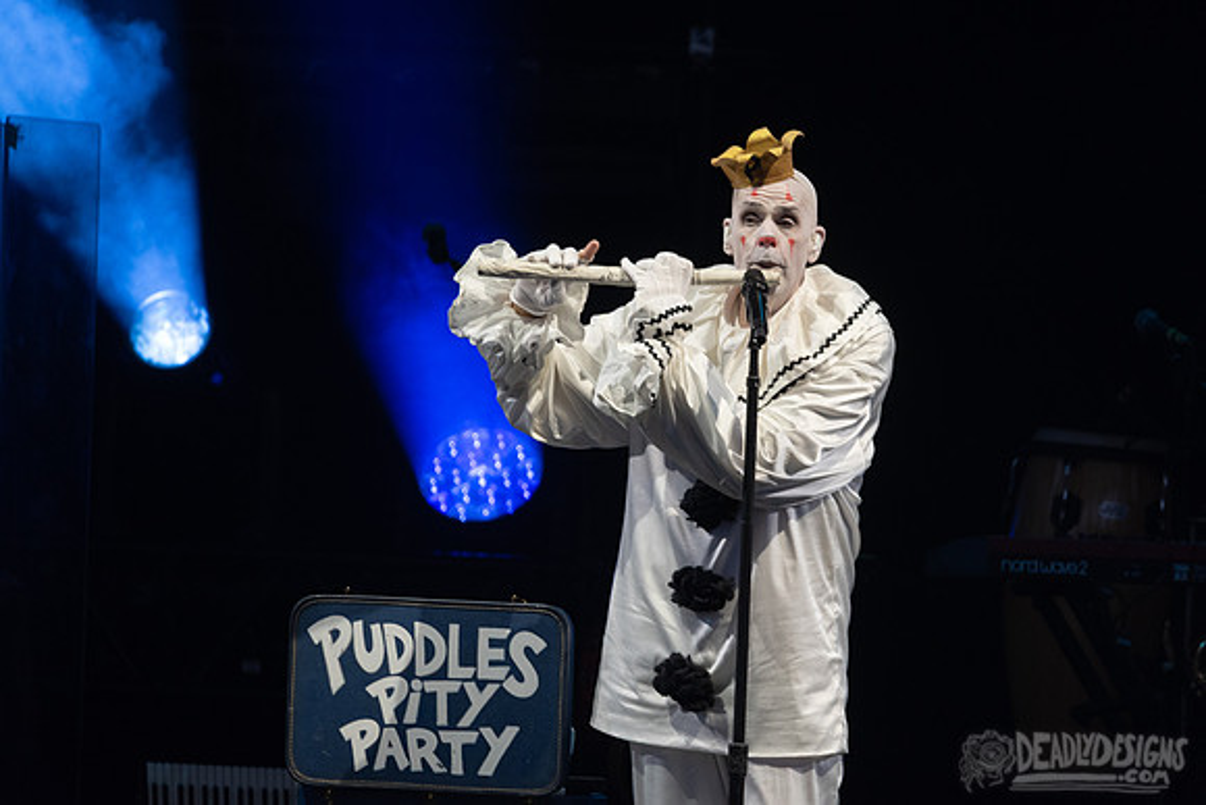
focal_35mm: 713
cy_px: 359
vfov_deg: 1.9
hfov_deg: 2.9
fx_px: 23887
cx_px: 716
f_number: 6.3
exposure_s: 1/500
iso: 1000
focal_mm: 600
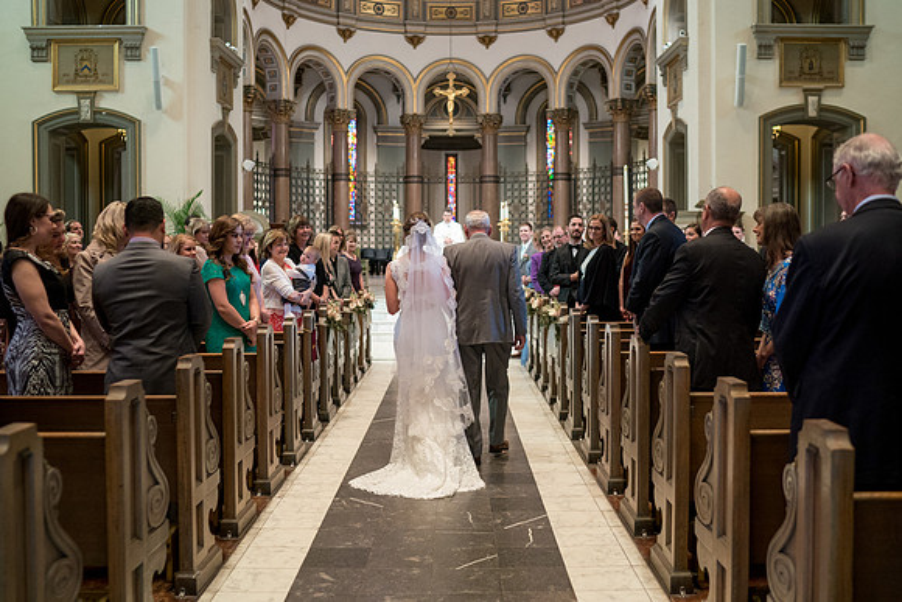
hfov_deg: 51.1
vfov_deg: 35.4
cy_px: 284
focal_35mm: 38
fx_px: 944
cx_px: 461
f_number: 2
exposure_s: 1/200
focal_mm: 35
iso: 2000
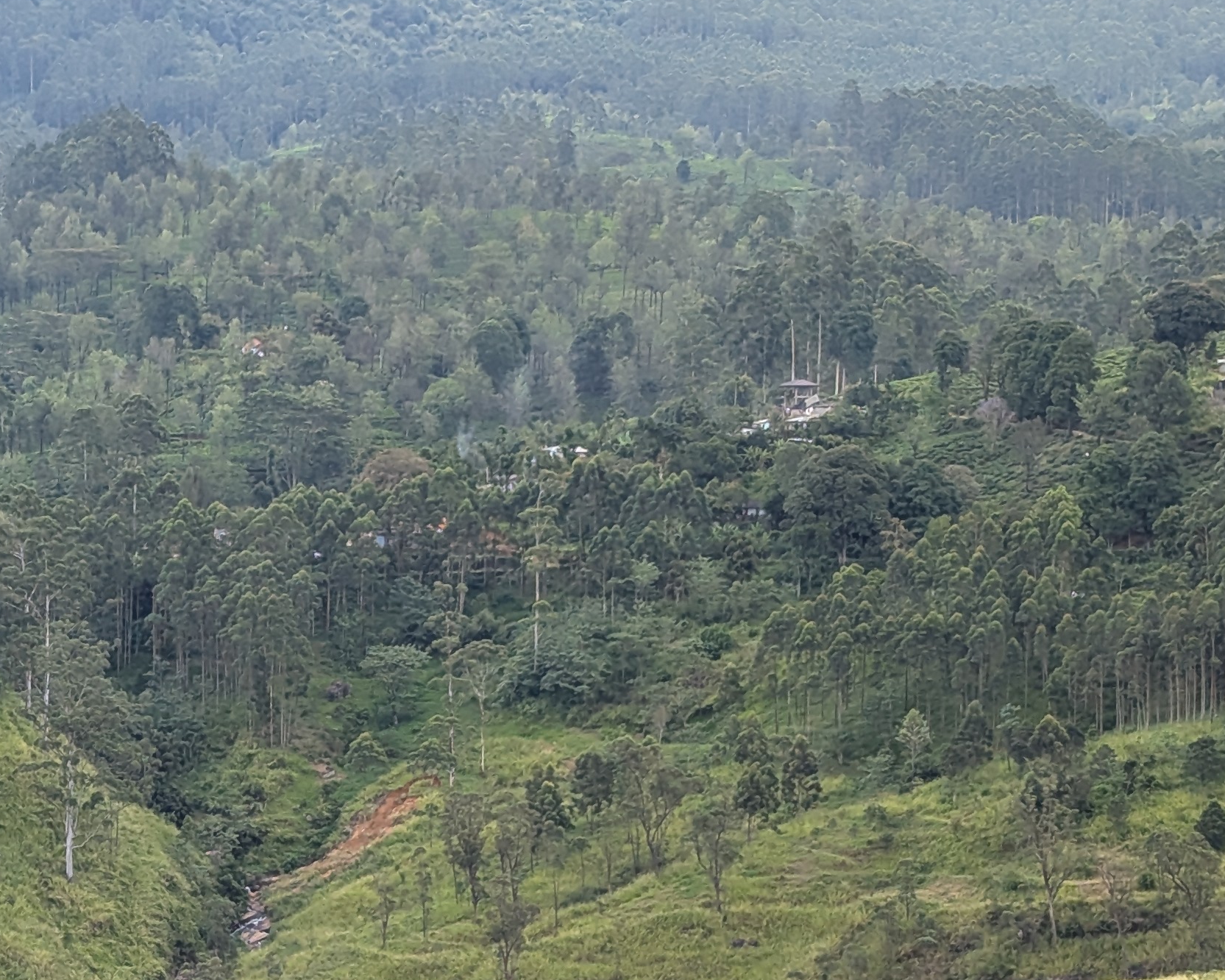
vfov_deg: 13.3
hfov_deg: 16.1
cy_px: 942
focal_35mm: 115
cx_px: -199
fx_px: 4169
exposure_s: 1/442
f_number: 1.85
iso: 32
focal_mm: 6.81
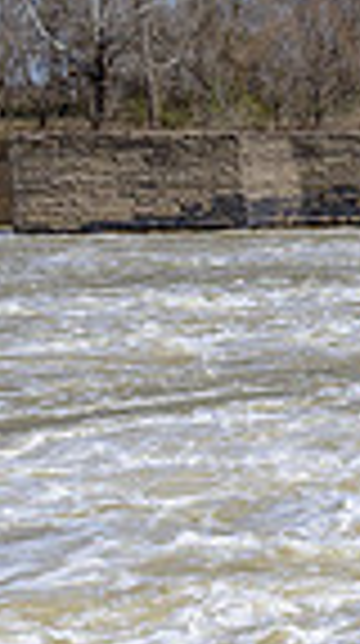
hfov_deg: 9.0
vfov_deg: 20.8
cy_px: 480
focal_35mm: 102
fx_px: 1738
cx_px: 1156
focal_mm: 24
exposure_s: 1/200
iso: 100
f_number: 10
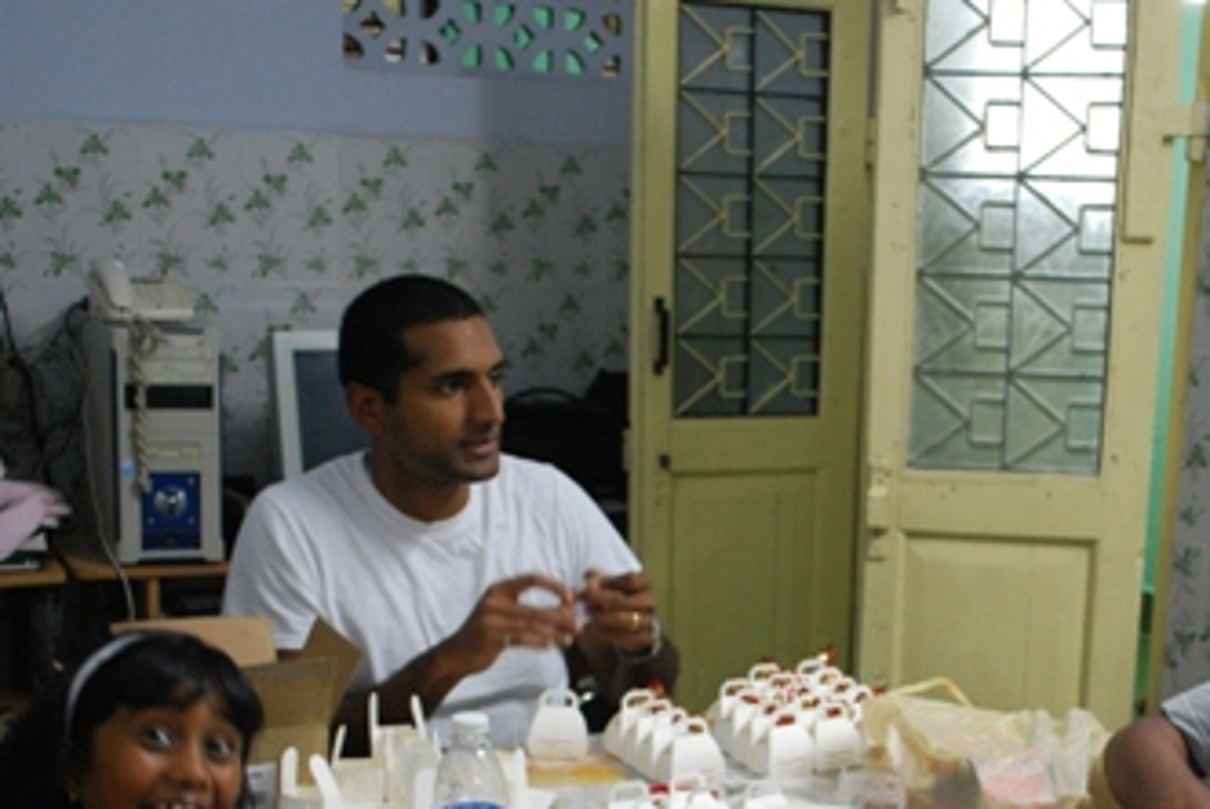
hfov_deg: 36.5
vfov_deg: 24.5
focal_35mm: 54
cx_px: 805
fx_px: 1817
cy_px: 696
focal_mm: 20
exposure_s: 1/15
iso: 800
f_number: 3.8
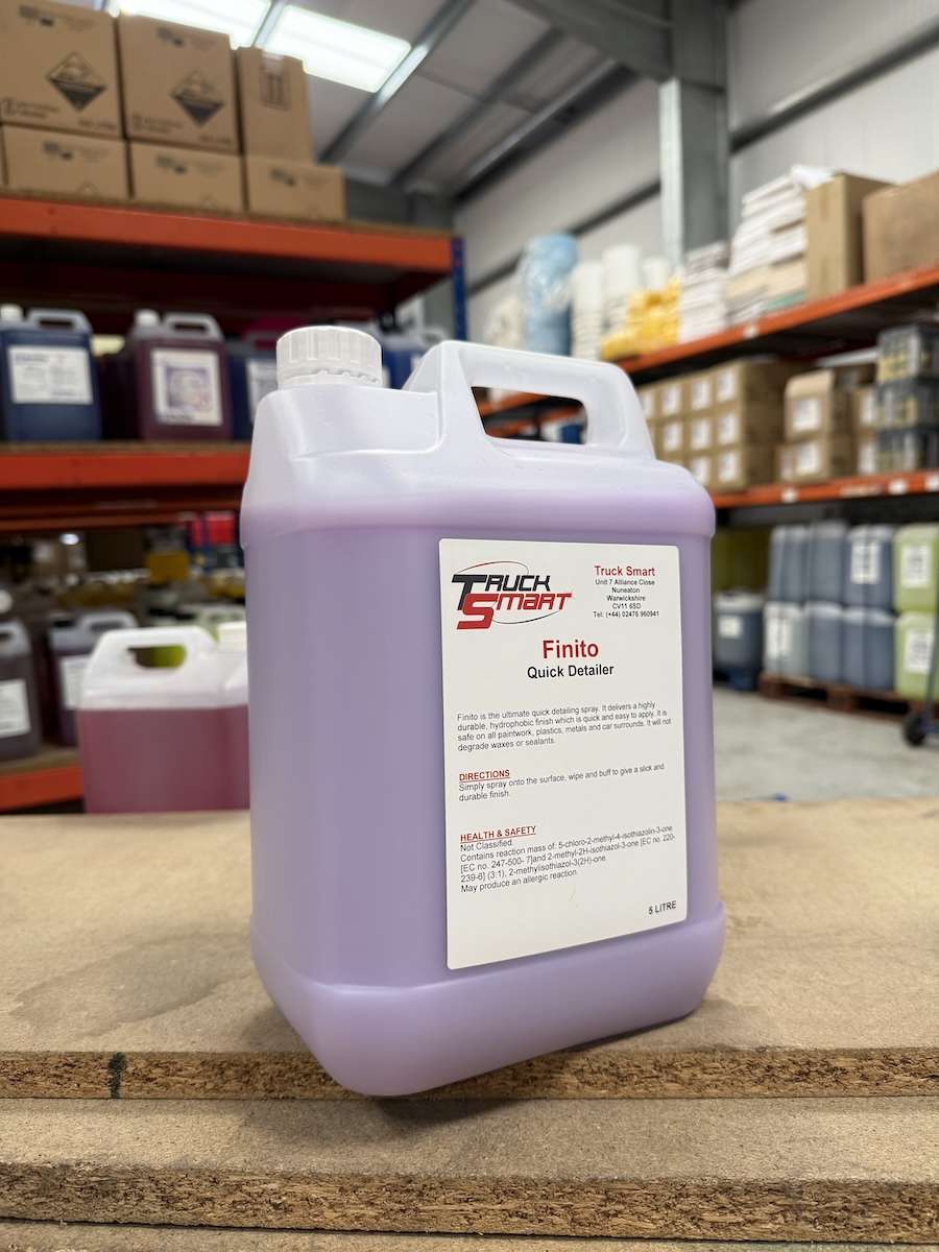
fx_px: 868
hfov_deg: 56.8
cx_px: 470
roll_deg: +1.8
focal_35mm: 24
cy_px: 626
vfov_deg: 71.6
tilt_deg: -6.3
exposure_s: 1/100
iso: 160
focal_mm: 6.76
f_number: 1.78
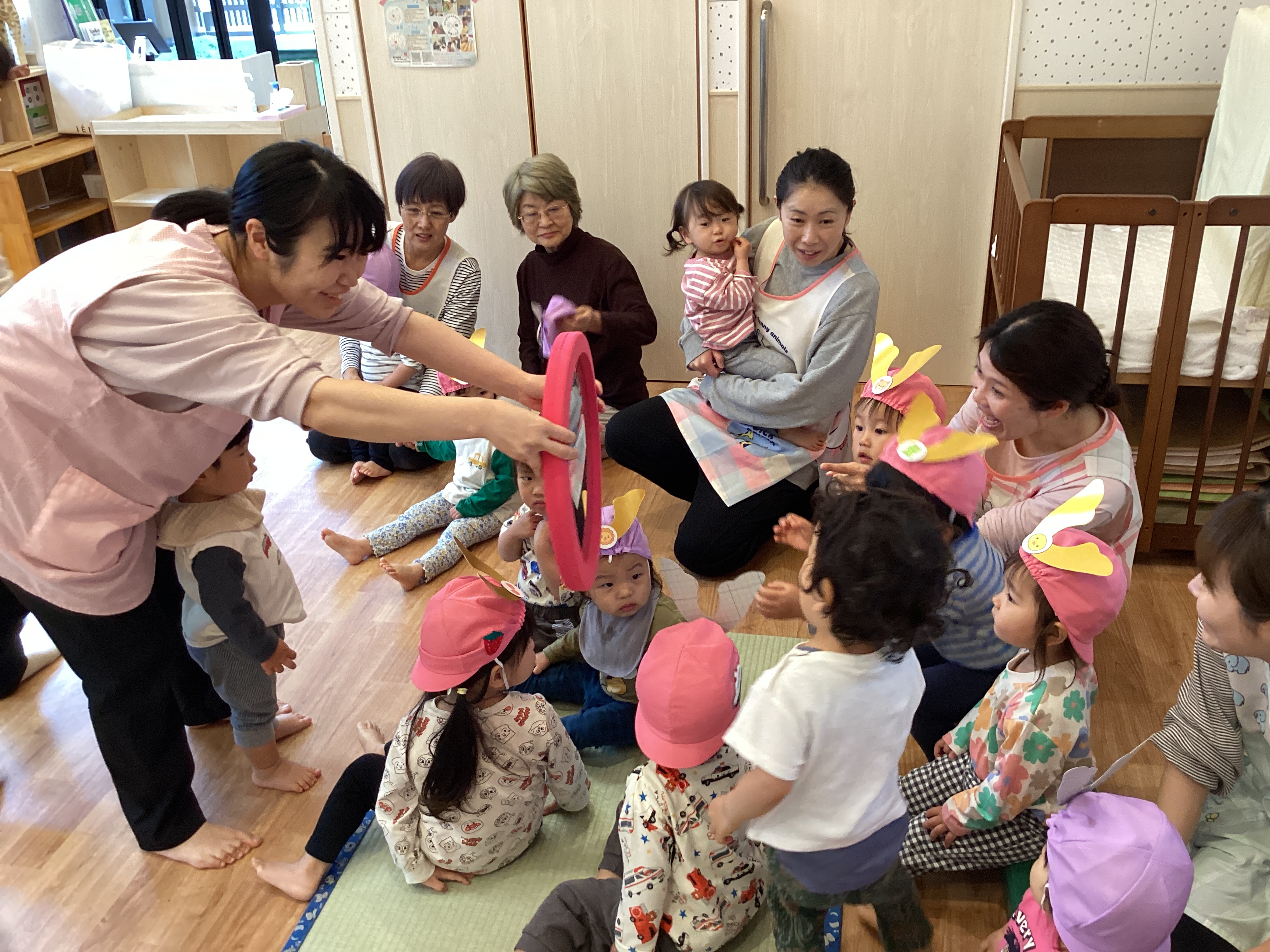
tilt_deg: -28.0
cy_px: 476
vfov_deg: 45.4
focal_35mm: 31
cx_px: 635
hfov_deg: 58.4
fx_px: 1137
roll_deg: +1.9
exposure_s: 1/50
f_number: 2.4
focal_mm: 3.3
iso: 160
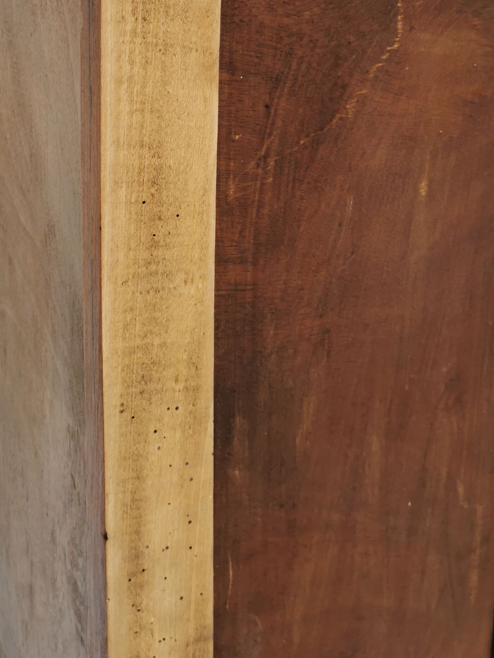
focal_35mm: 47
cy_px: 176
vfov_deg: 39.5
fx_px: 894
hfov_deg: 30.6
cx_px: 159
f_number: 1.8
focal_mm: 5.58
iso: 100
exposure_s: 1/100
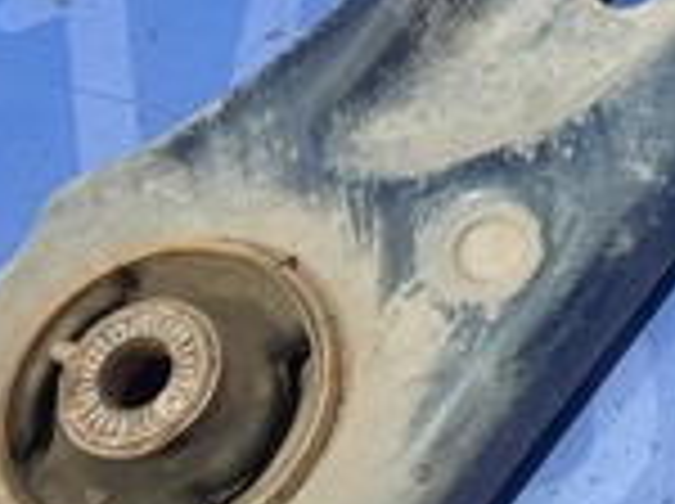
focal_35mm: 107
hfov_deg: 16.5
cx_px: 1058
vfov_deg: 13.1
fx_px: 2083
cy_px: -225
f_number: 2
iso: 320
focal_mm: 4.6
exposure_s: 1/33
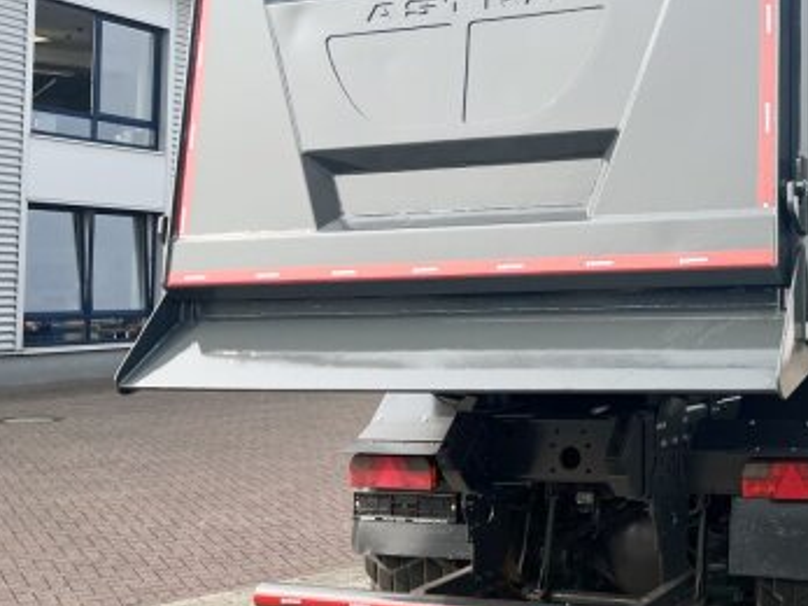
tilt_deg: +3.7
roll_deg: -0.2
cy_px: 214
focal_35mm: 48
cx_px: 689
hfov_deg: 37.7
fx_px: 1120
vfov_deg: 30.1
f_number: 1.5
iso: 50
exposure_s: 1/3356
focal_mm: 5.7
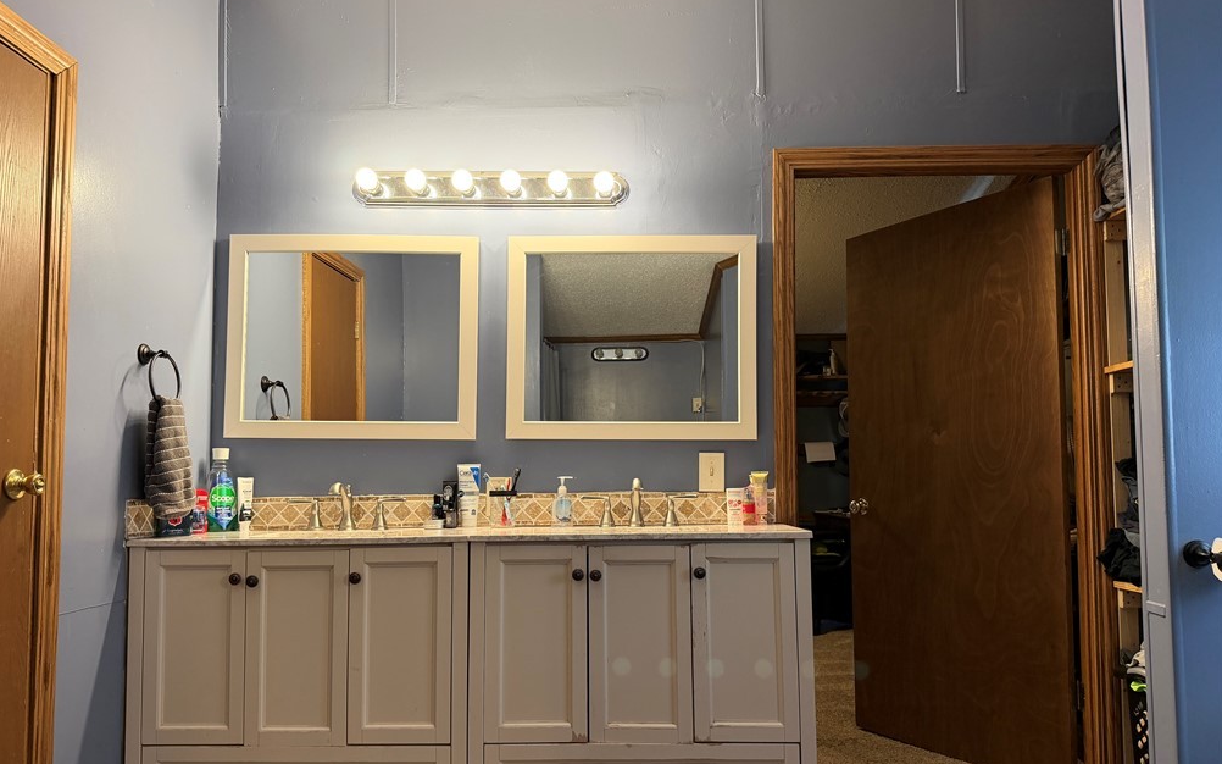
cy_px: 419
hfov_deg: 70.4
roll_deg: +1.0
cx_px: 602
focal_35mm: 26
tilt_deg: +2.3
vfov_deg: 47.5
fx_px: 866
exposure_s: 1/60
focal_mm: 6.76
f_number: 1.78
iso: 200
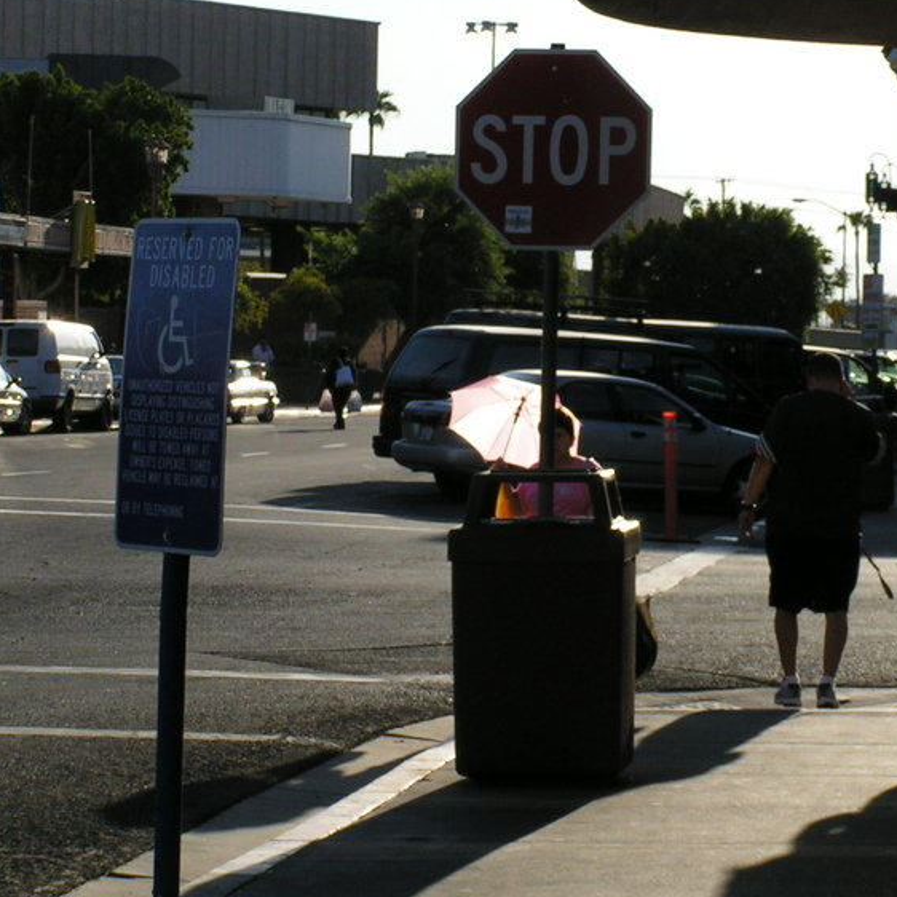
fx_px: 4779
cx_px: 635
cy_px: 373
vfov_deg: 10.7
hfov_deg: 10.7
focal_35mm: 163
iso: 50
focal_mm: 16.6
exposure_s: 1/400
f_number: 6.3
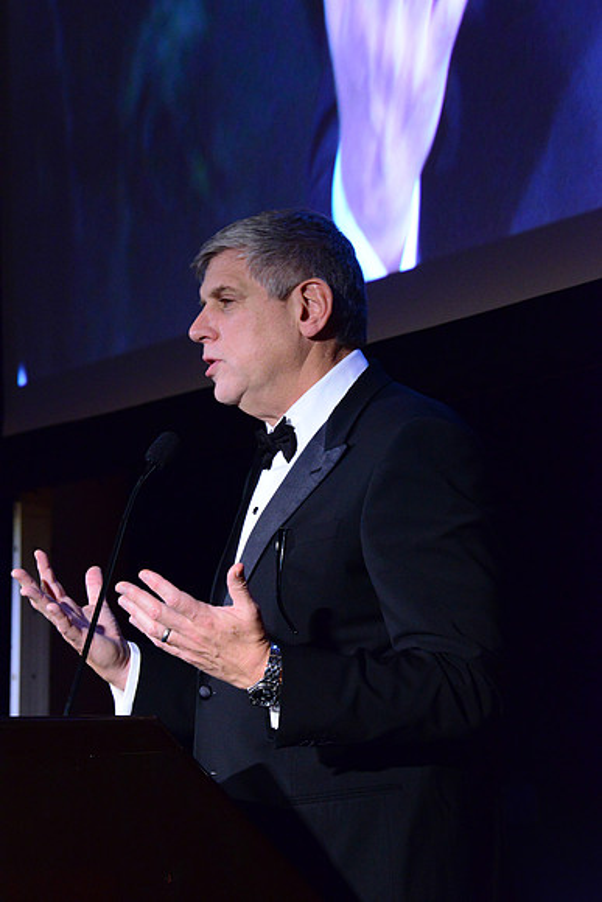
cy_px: 451
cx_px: 301
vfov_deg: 16.4
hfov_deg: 11.0
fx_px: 3133
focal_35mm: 125
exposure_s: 1/60
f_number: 8
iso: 6400
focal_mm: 125
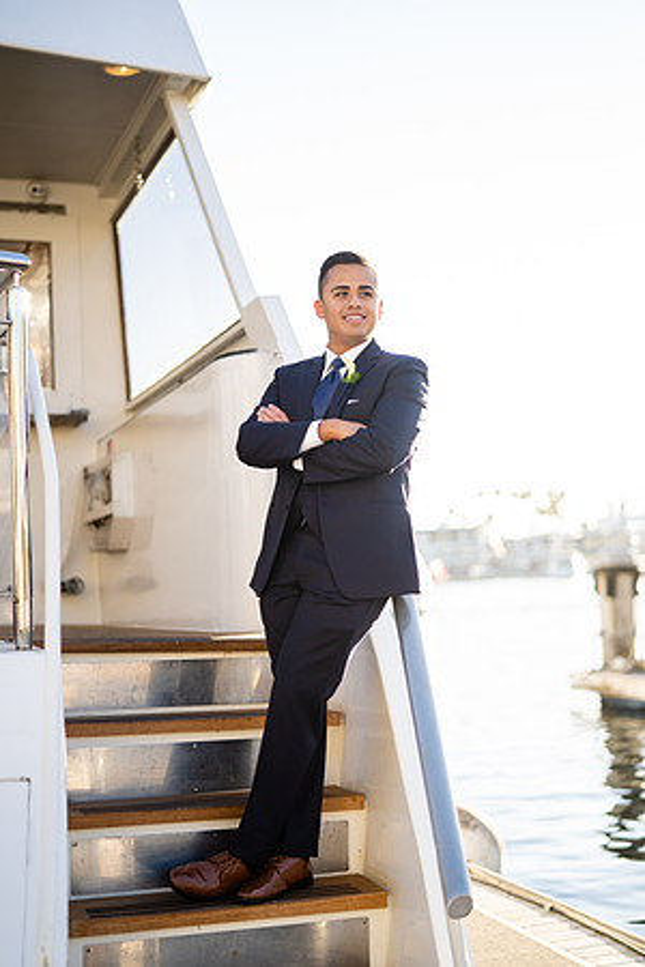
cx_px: 322
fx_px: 1344
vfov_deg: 39.6
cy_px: 484
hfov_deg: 27.0
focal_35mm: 50
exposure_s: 1/2000
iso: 160
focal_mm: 50
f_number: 1.4
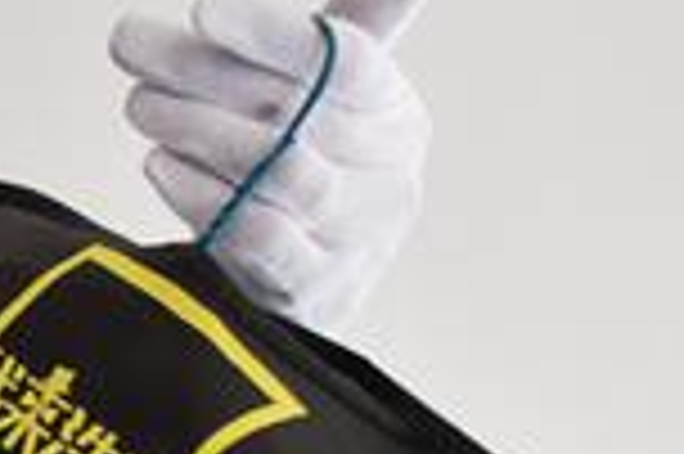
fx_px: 2754
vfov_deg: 9.1
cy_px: 778
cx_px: -396
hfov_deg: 13.2
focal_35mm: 145
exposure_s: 1/80
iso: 400
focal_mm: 23
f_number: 4.5
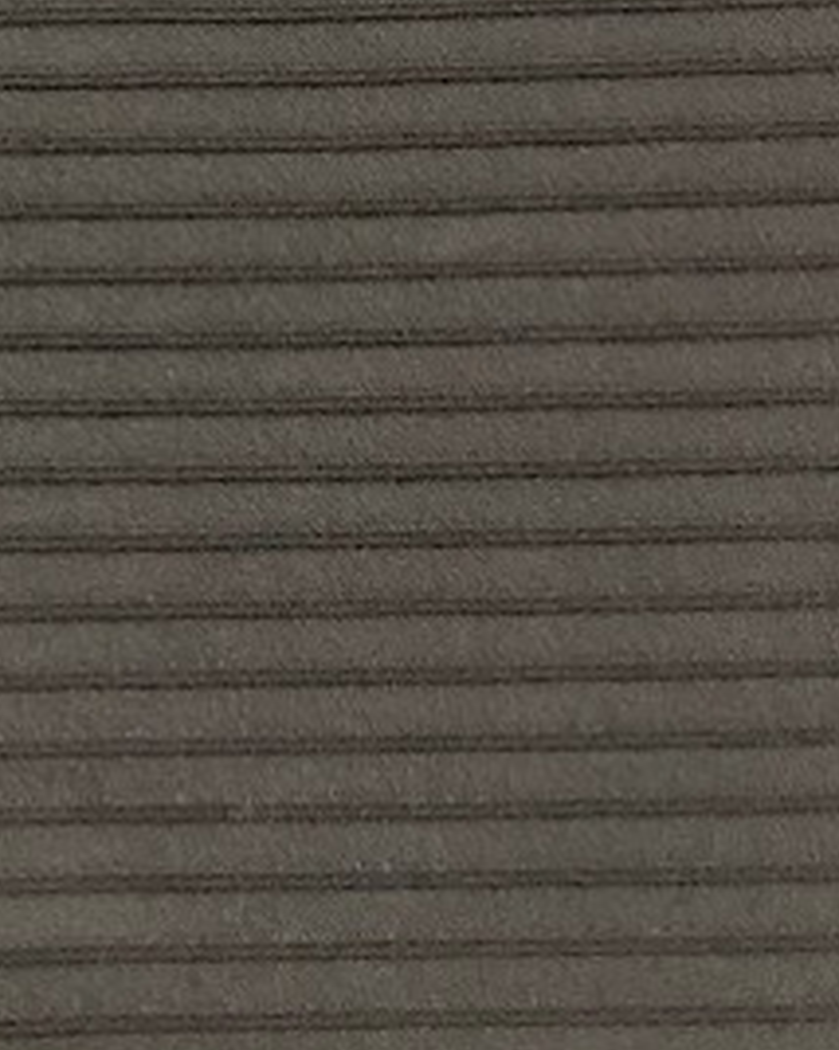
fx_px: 3170
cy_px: 20
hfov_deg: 14.7
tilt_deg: -81.3
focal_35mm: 102
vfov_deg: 18.4
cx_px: -129
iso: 640
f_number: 1.8
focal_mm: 3.99
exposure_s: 1/26
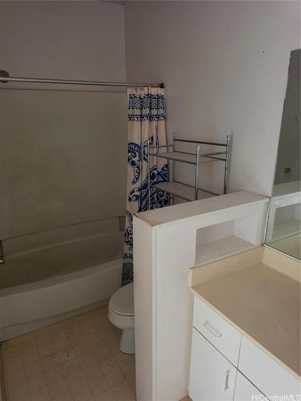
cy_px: 200
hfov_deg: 58.9
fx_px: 267
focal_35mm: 23
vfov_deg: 73.9
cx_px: 150
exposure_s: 1/120
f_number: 1.4
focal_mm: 6.5
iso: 1250
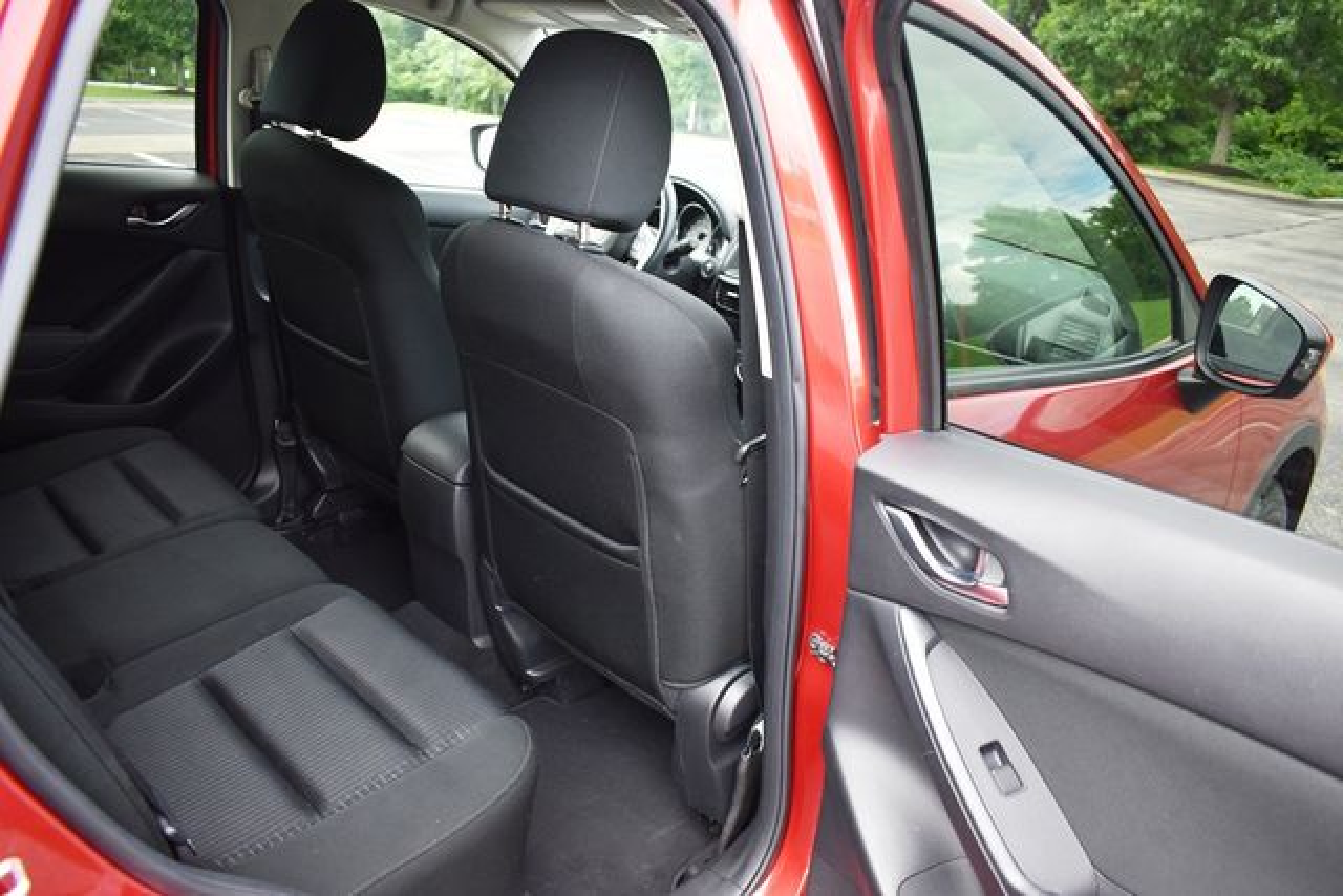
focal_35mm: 27
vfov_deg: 48.0
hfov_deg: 67.4
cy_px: 448
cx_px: 672
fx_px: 1007
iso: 400
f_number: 4
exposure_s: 1/250
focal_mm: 18
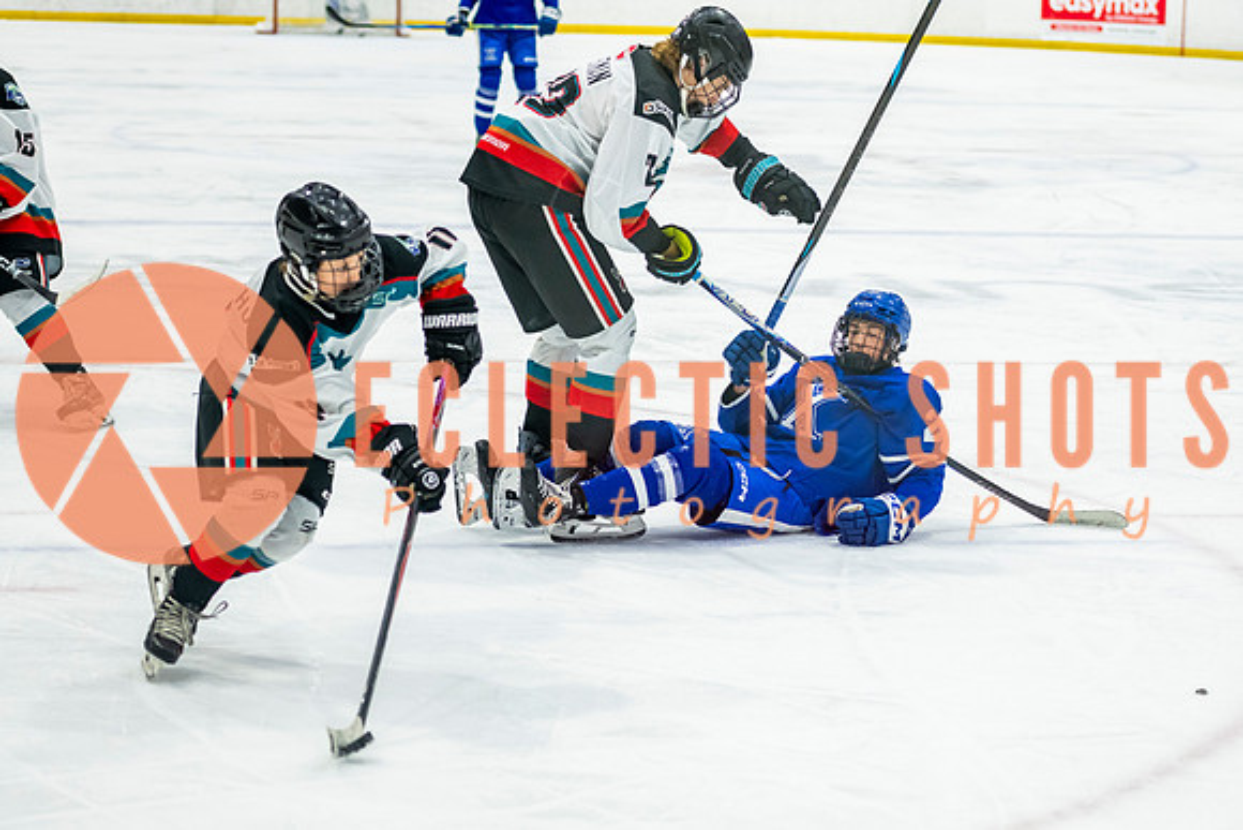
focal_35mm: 103
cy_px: 426
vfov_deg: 13.3
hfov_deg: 19.8
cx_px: 791
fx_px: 3560
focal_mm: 70
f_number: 3.2
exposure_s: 1/800
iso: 1600
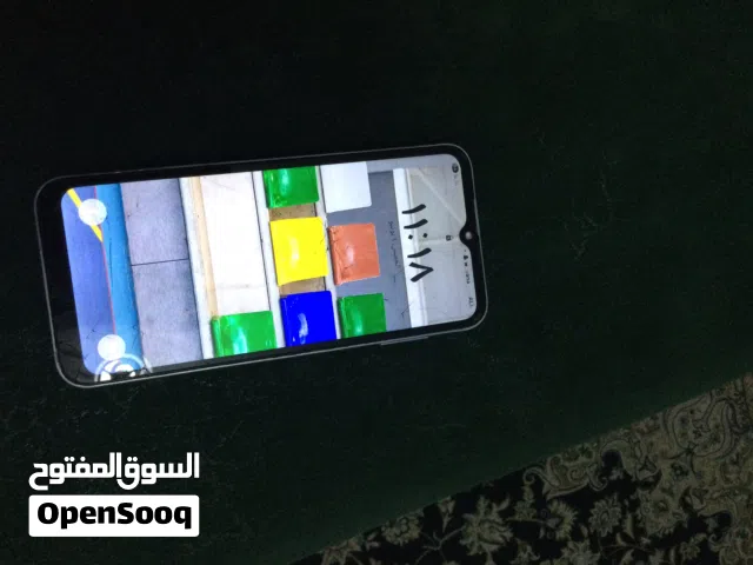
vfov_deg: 45.4
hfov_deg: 58.4
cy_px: 282
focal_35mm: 31
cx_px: 376
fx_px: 674
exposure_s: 1/25
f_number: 2.4
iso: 250
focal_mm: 3.3
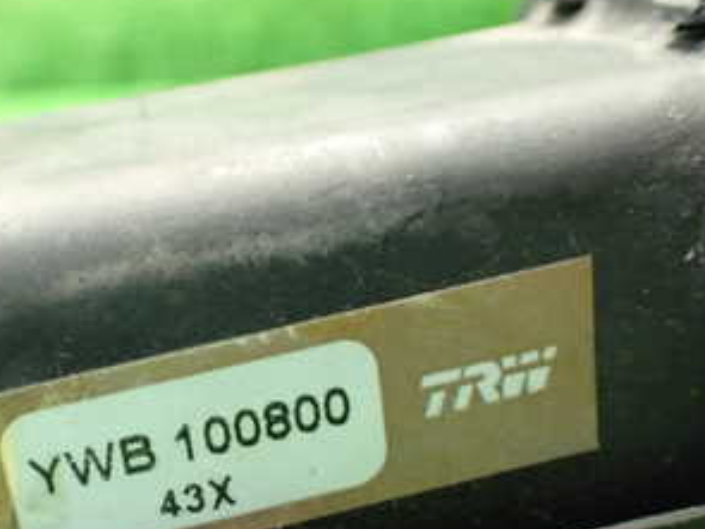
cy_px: 484
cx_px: 184
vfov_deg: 23.3
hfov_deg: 31.2
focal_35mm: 61
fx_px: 1242
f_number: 2.3
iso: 1000
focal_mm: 5.4
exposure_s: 1/30
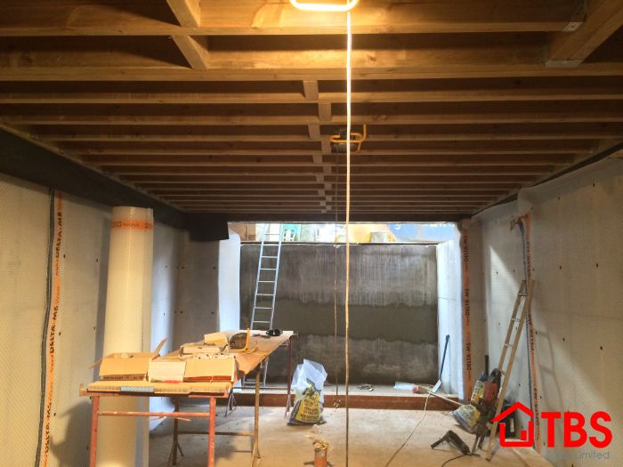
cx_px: 312
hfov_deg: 60.0
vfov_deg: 46.8
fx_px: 540
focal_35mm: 30
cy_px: 234
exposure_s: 1/30
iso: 320
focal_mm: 4.12
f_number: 2.2
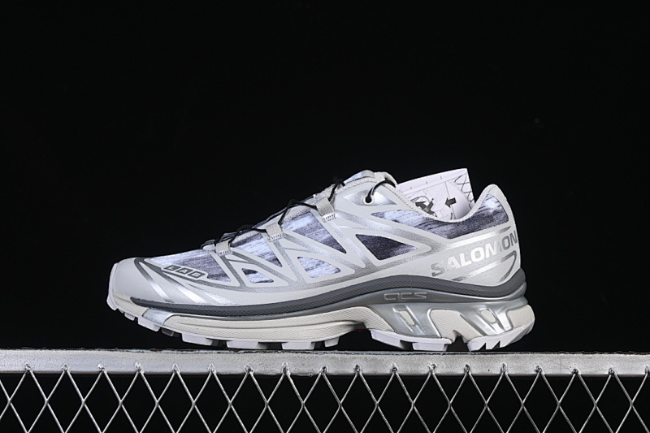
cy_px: 216
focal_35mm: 75
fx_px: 1354
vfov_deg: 18.2
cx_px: 325
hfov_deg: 27.0
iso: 160
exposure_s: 1/80
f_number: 8
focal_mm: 50
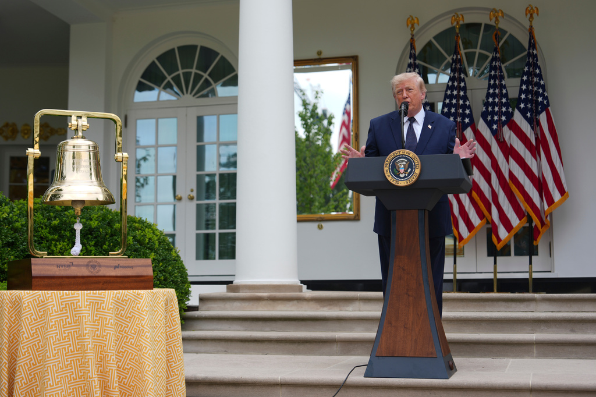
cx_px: 298
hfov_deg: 36.9
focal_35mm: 54
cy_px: 198
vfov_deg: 25.0
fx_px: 894
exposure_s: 1/500
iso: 80
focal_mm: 54
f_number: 2.8
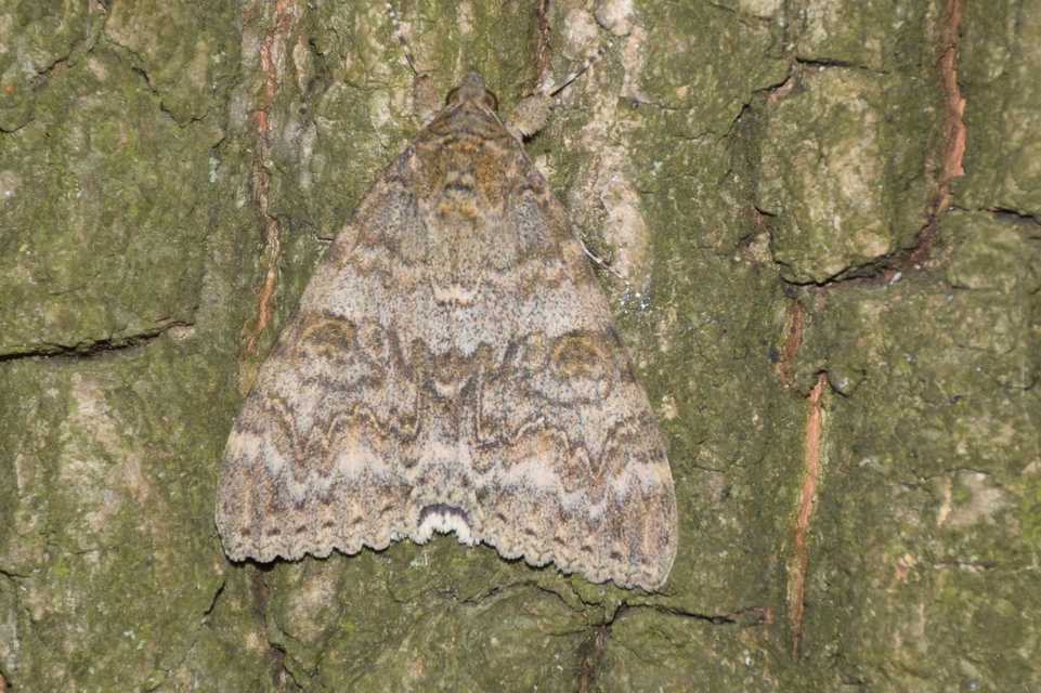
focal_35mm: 210
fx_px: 6070
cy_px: 346
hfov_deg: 9.8
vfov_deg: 6.5
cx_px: 520
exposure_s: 1/60
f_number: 7.1
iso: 320
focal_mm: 140
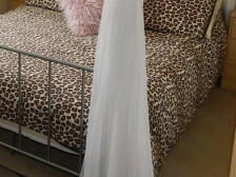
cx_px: 21
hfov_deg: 28.6
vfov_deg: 22.2
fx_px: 443
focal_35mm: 65
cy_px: 28
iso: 200
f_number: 3.1
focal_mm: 4.5
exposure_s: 1/30
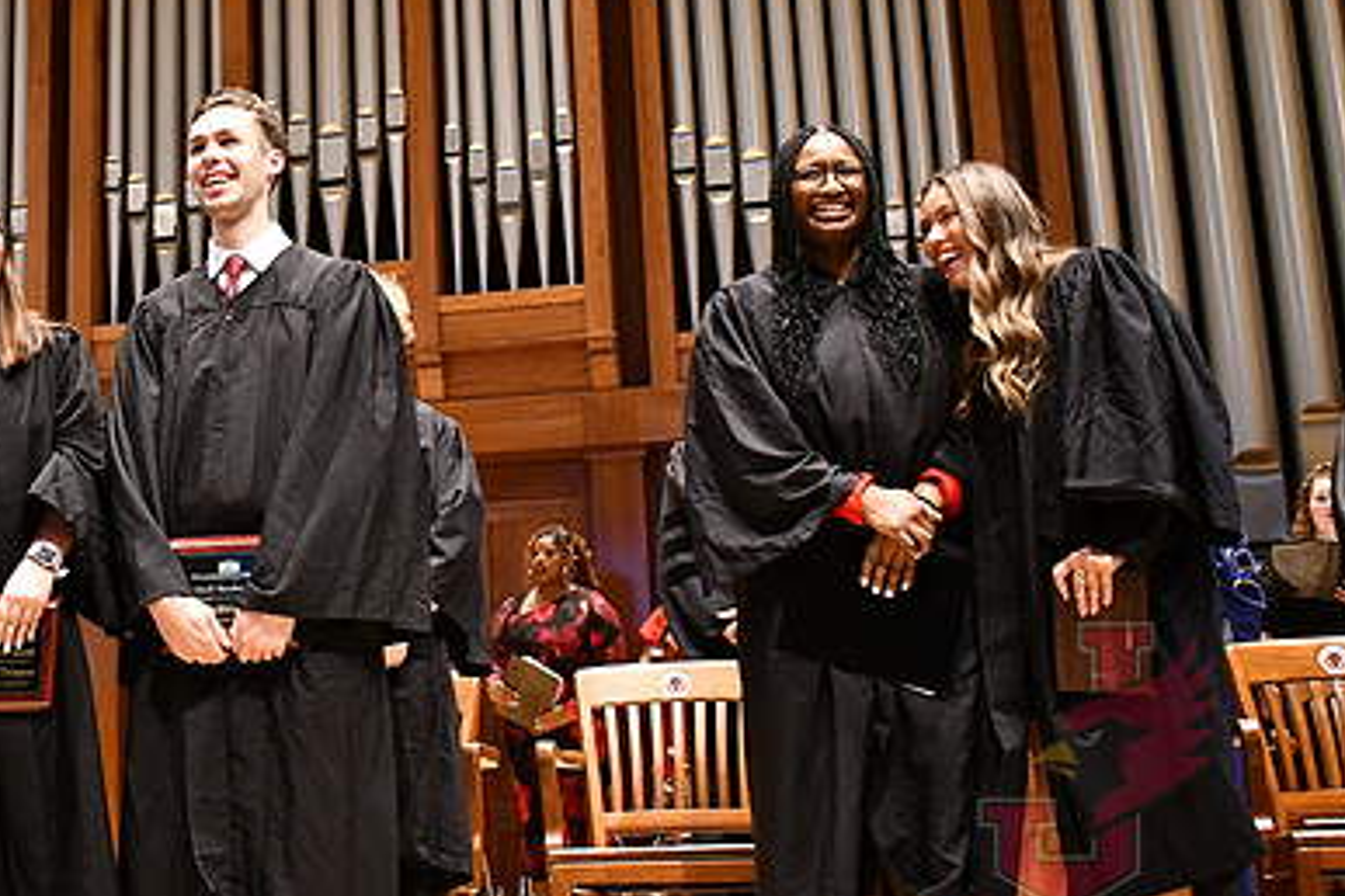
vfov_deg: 25.0
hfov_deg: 36.2
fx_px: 2017
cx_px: 368
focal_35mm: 54
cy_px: 346
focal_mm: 24
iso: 3600
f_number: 3.8
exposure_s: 1/60
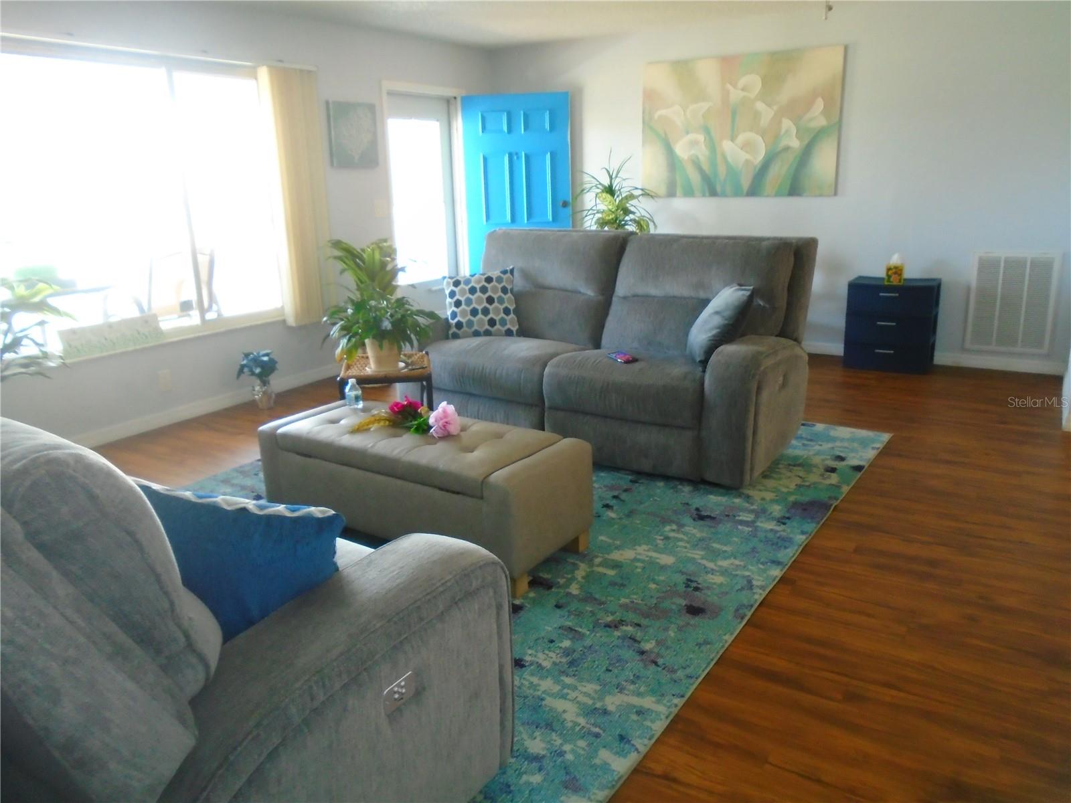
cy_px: 402
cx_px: 536
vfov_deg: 53.1
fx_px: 804
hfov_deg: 67.3
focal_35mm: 26
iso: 320
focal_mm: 4.6
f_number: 3.2
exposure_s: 1/30
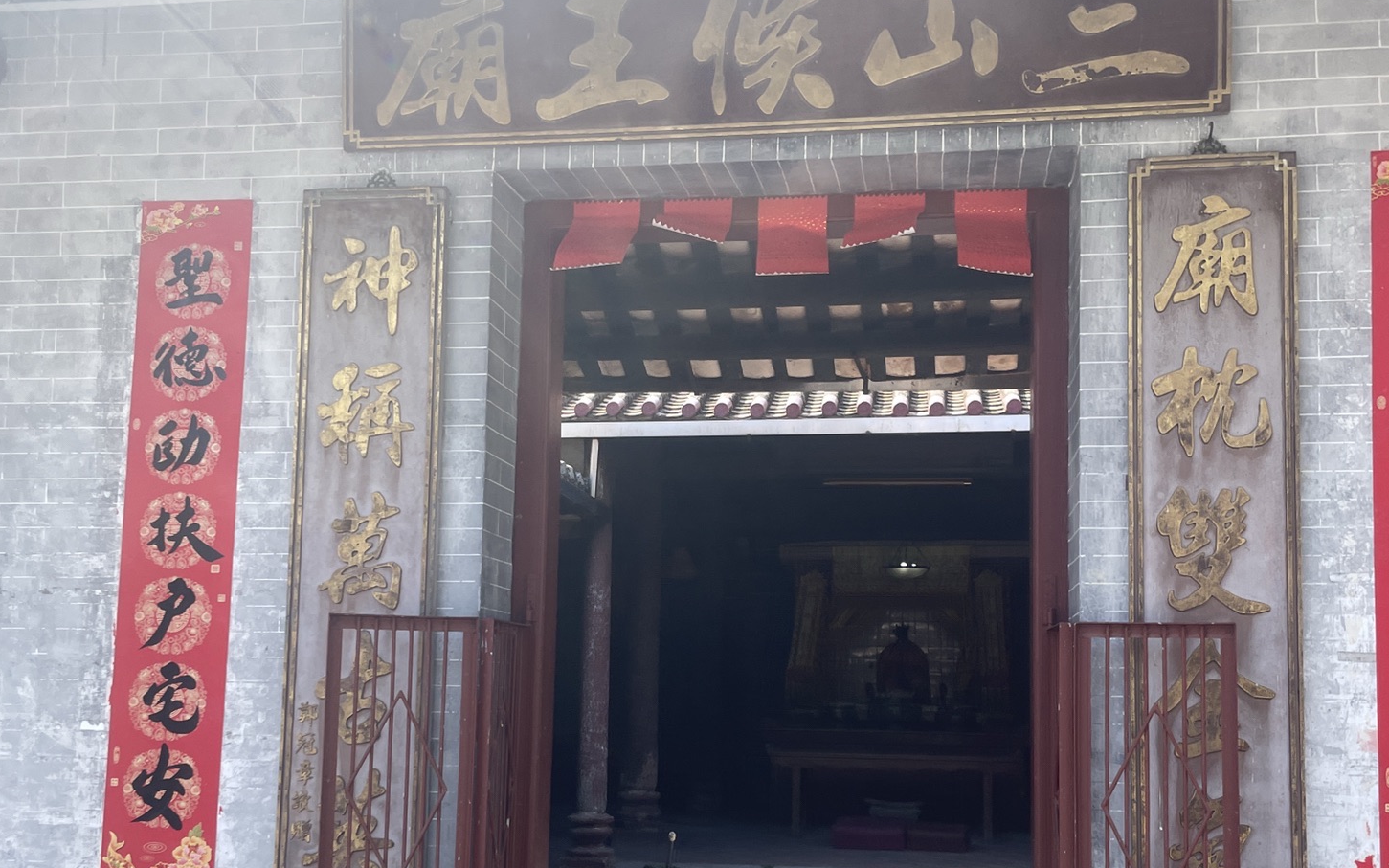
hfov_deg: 51.5
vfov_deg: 33.2
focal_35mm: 38
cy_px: 592
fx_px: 1439
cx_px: 712
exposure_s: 1/622
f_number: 1.6
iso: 32
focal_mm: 4.2
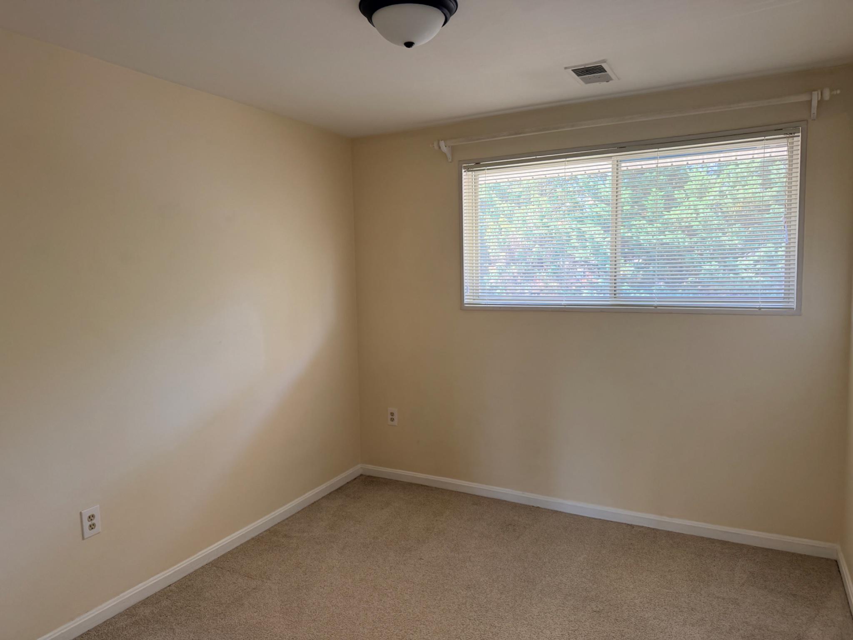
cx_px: 426
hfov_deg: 71.6
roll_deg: +1.7
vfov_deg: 56.8
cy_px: 320
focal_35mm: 24
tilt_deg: -4.8
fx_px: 591
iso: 160
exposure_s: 1/121
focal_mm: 6.76
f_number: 1.78
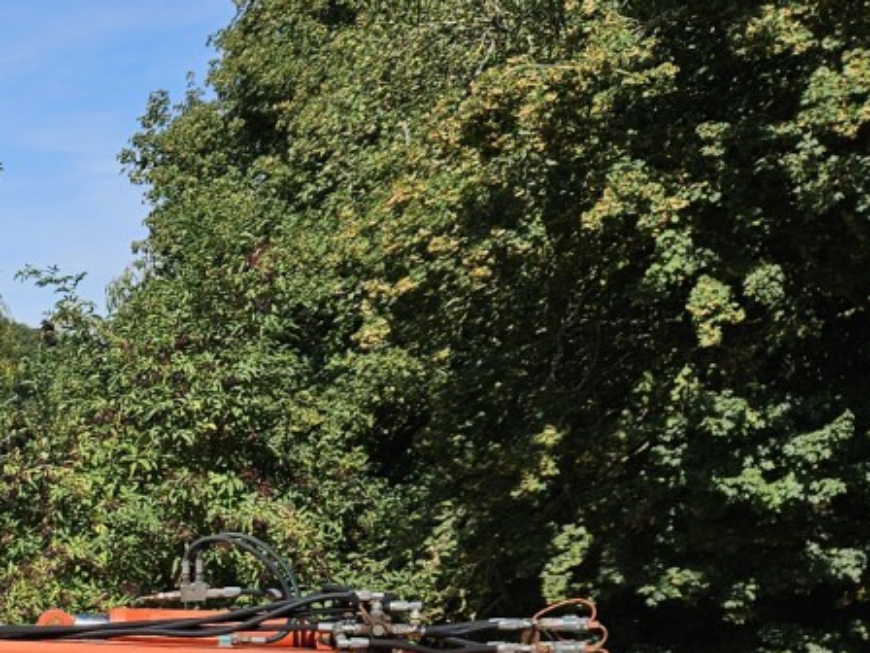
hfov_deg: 22.4
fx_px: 1860
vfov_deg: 18.6
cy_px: 828
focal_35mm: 74
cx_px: -379
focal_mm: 5.4
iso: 25
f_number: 1.8
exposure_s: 1/2283
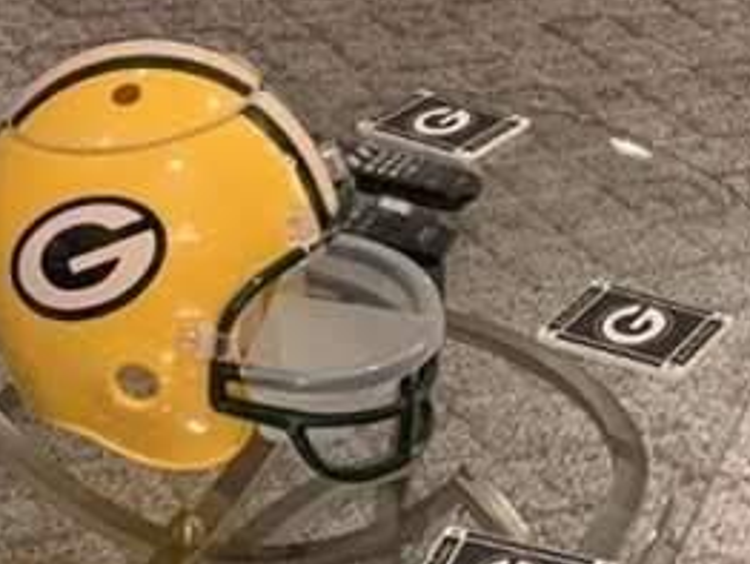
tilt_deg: -8.9
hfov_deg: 15.3
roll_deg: -0.2
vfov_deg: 10.7
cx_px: 80
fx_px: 2754
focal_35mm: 127
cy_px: -550
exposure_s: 1/30
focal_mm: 4.25
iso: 400
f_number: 1.8
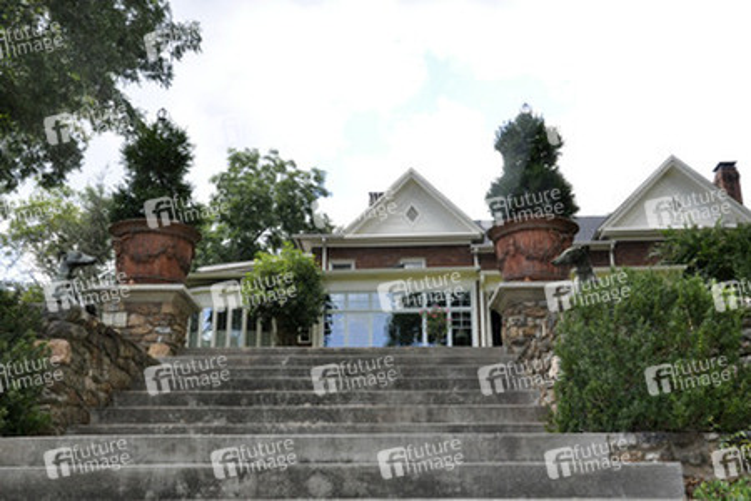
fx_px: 782
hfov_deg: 51.3
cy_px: 250
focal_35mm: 38
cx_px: 376
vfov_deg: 35.5
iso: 1000
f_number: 16
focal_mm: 25
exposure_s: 1/200
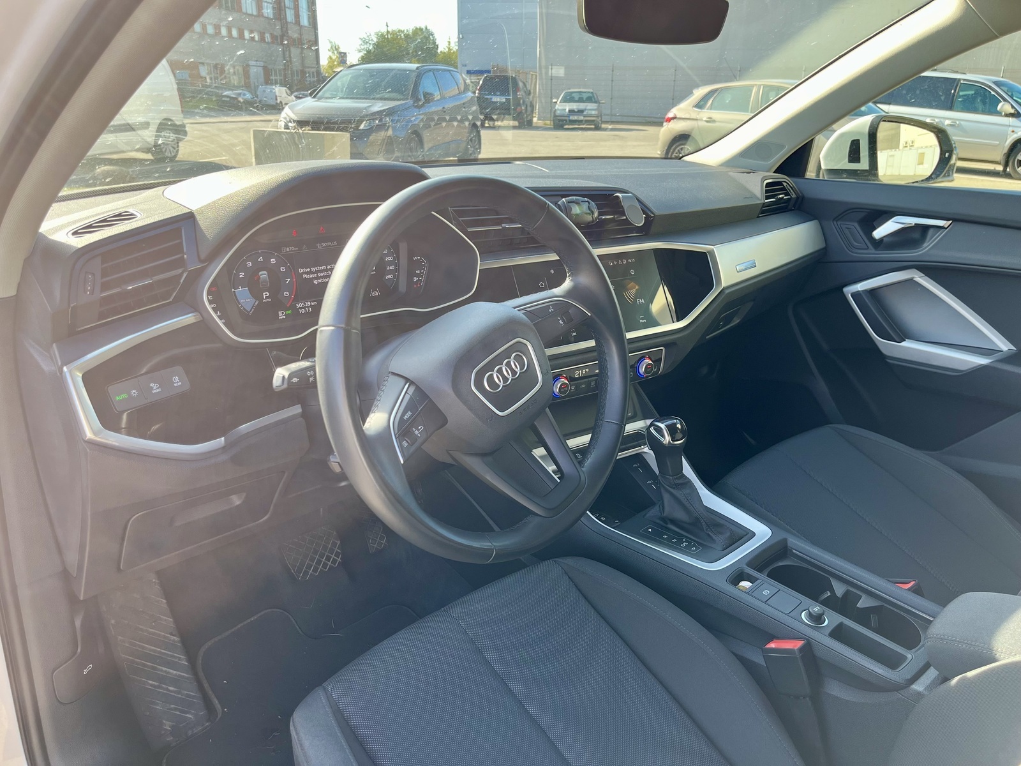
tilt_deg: -21.4
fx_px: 767
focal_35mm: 26
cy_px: 383
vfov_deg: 53.1
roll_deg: -0.4
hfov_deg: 67.3
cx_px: 510
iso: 50
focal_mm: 5.1
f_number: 1.6
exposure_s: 1/298
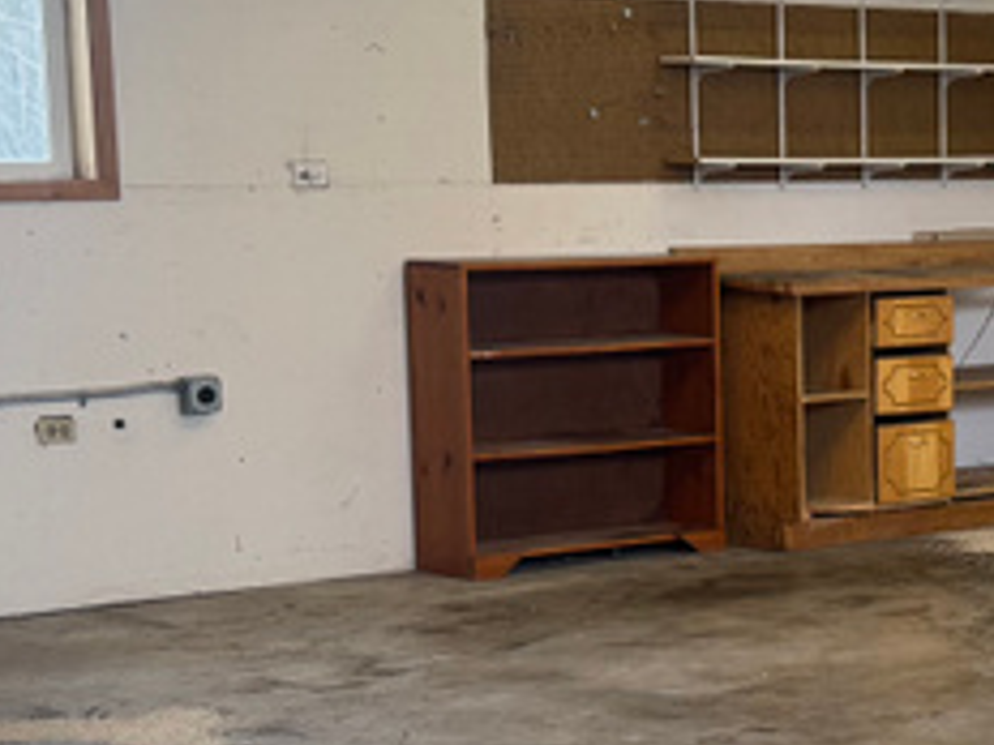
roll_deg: +0.3
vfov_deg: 13.9
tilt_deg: -8.8
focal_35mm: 106
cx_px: 1153
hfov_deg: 17.8
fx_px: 3044
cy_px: 638
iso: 100
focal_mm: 6.76
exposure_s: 1/120
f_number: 1.78
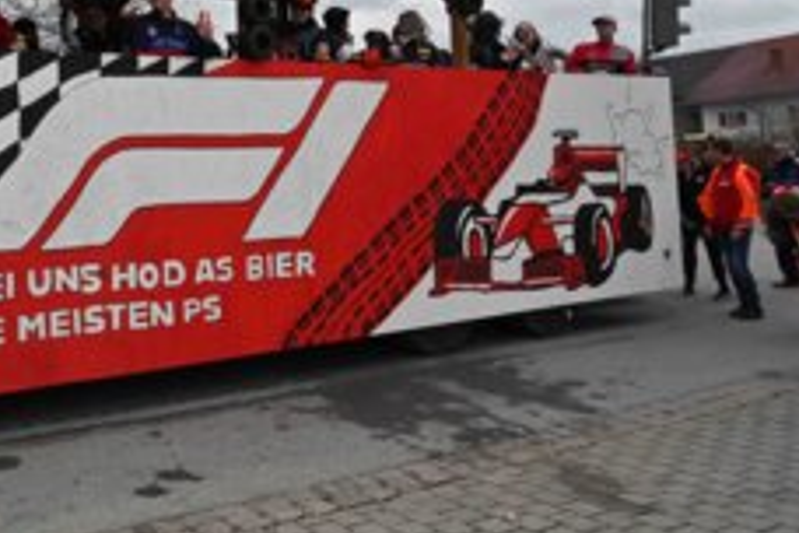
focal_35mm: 42
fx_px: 932
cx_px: 102
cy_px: 123
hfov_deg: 43.0
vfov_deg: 31.2
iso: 2500
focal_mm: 24
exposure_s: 1/1600
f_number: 10
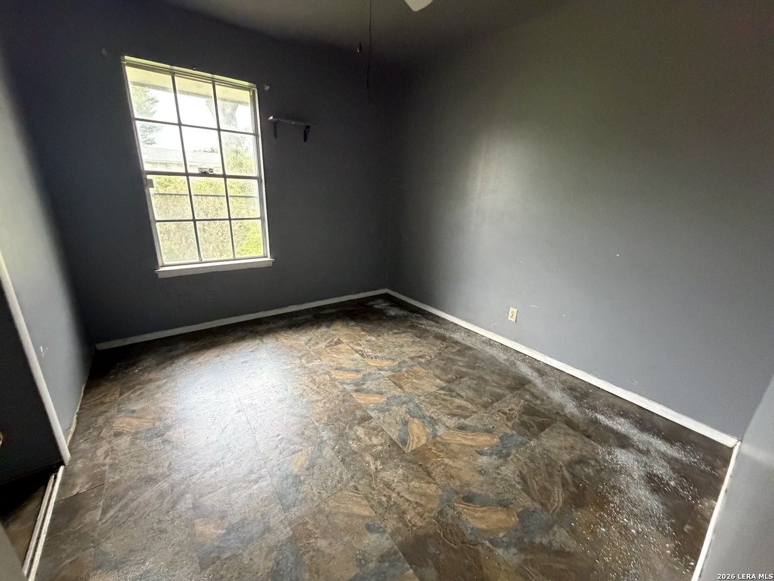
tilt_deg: -19.5
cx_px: 387
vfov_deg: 85.7
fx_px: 313
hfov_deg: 102.1
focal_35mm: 14
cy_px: 290
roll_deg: -0.3
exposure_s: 1/60
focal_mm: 2.22
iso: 800
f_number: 2.2
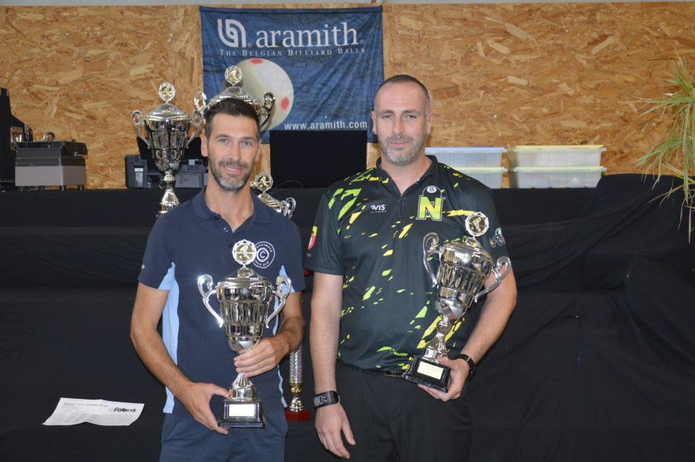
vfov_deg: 26.4
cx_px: 348
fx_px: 984
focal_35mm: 51
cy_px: 231
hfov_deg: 38.9
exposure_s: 1/60
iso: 560
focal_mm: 34
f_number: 4.2
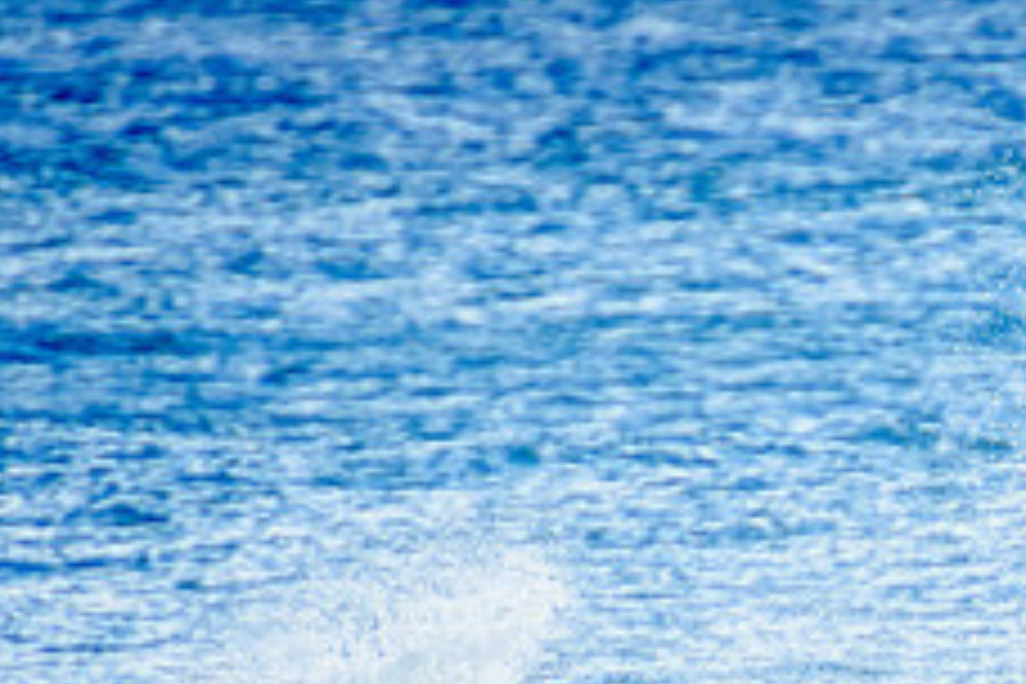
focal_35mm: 1526
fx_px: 43488
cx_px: 1197
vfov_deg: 0.9
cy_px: 745
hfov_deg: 1.4
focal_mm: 400
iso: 400
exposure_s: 1/2000
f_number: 5.6
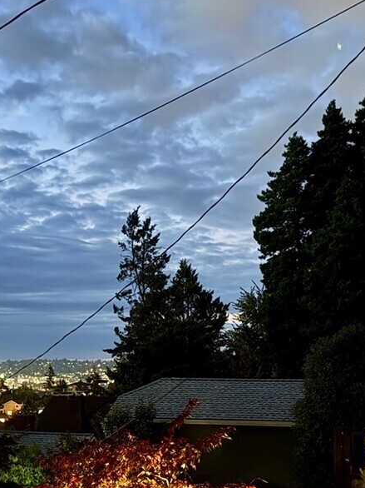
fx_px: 830
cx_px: 153
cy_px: 376
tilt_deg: -0.2
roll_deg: -1.6
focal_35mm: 59
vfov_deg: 32.0
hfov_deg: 24.8
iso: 2000
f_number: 1.78
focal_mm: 6.76
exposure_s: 1/5
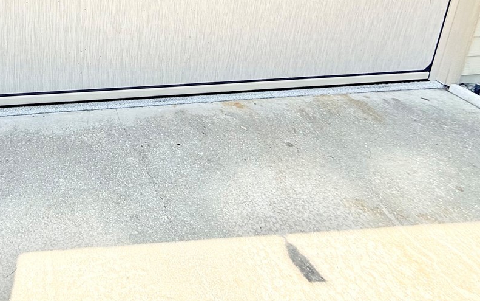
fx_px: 393
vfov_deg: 35.6
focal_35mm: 30
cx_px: 82
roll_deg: -2.6
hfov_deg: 57.2
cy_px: -32
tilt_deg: -14.7
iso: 50
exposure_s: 1/549
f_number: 2.2
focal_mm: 2.22
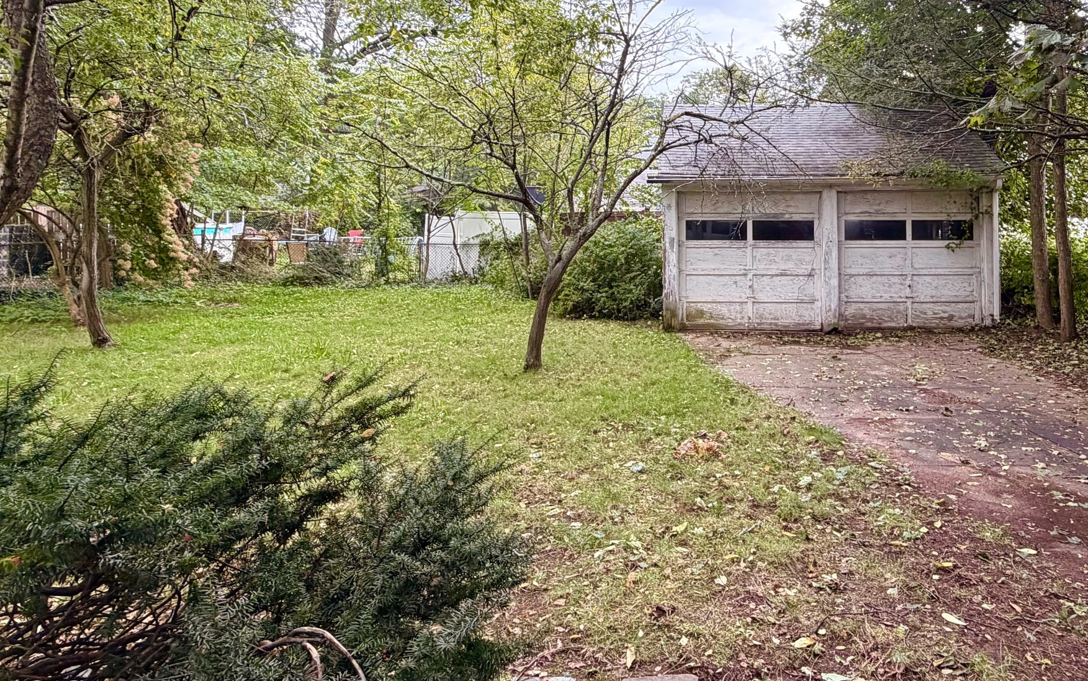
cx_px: 690
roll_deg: +0.3
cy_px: 229
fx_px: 771
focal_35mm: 26
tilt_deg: -1.4
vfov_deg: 46.9
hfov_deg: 69.1
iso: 80
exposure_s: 1/121
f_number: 2.2
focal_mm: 2.22
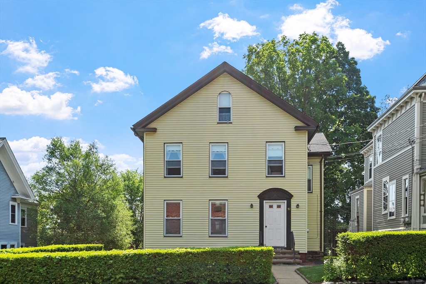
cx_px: 213
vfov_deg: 40.0
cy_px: 142
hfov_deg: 57.2
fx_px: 391
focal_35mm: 33
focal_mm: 22
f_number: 8
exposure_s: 1/200
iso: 100
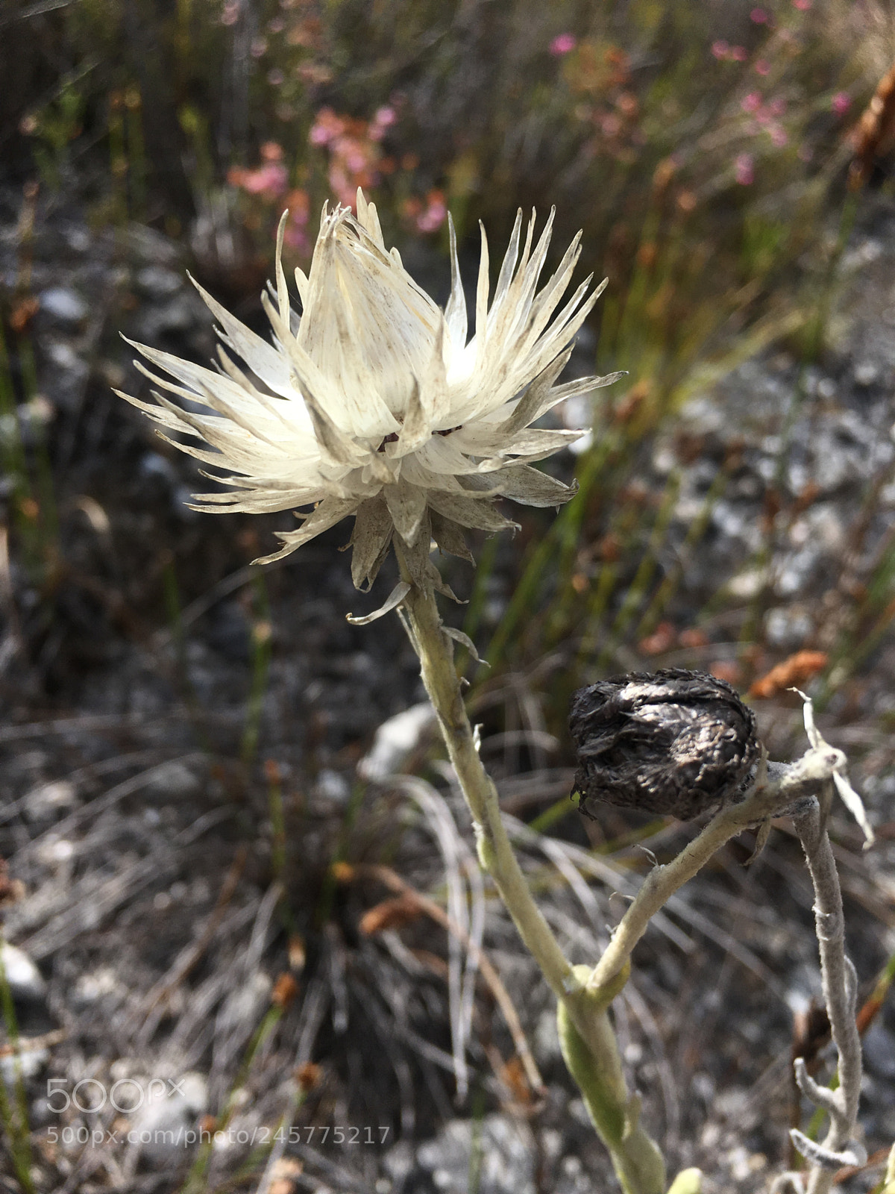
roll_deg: -7.9
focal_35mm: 29
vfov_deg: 61.7
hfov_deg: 48.2
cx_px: 448
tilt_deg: -32.2
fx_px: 1000
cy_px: 597
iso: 25
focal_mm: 4.15
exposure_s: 1/2024
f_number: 2.2
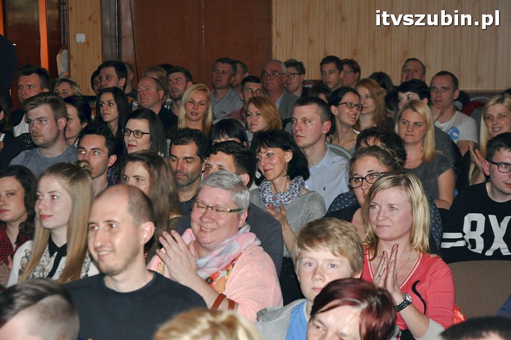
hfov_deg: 20.6
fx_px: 1404
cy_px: 170
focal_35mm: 99
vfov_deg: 13.8
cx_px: 256
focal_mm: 66
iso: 1000
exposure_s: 1/60
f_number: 5.3
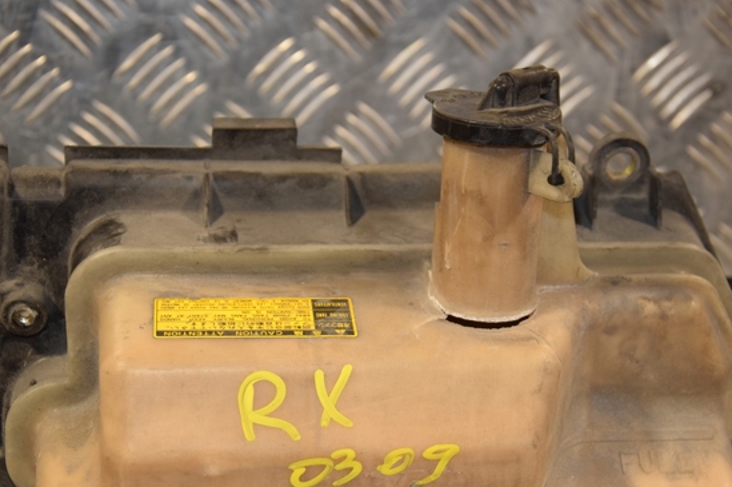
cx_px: 397
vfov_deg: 16.2
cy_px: 251
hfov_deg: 24.2
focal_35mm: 84
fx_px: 1706
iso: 800
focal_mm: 48
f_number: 5.6
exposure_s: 1/200
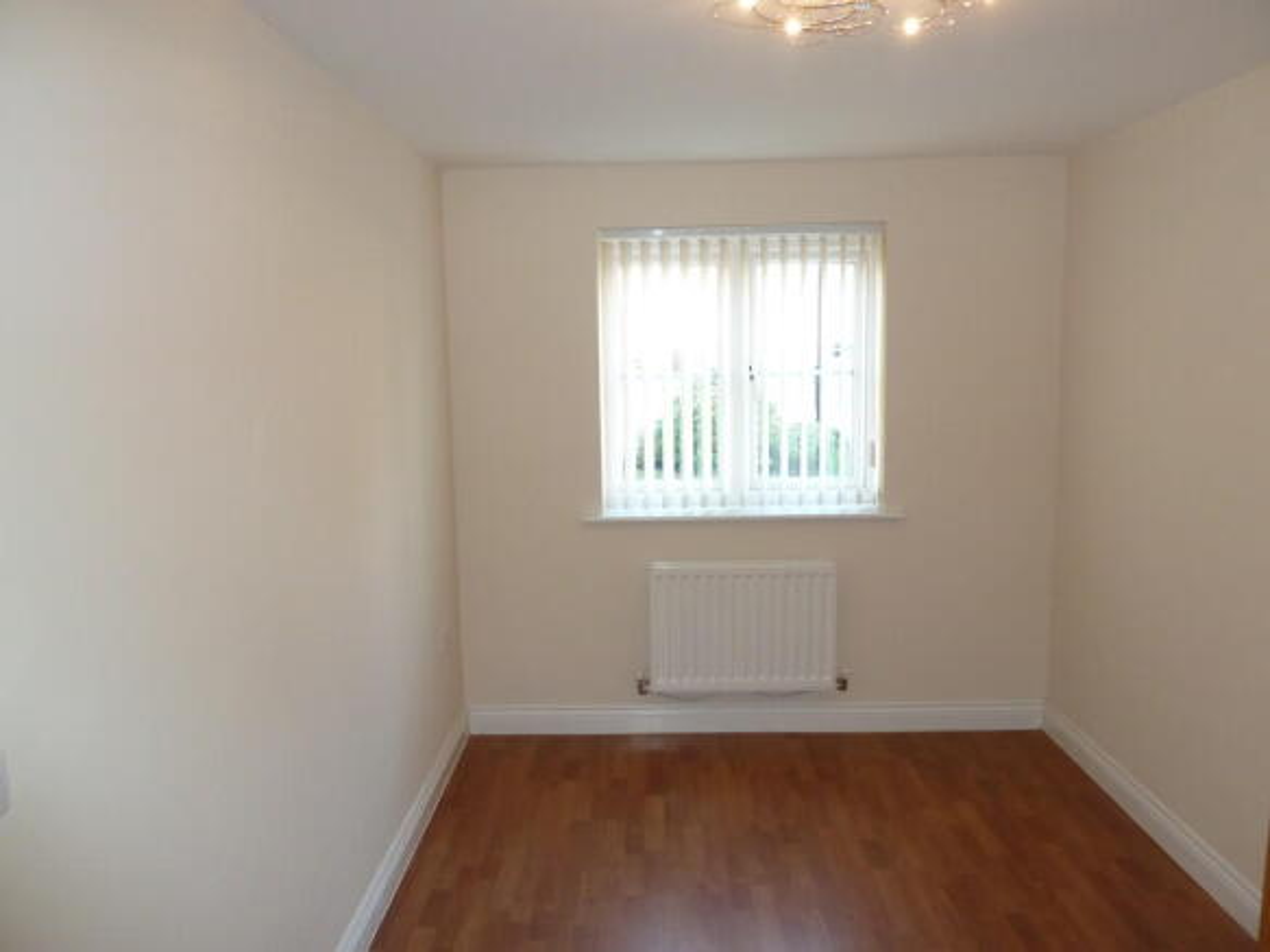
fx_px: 917
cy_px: 476
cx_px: 635
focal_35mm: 25
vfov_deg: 54.9
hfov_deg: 69.4
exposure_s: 1/30
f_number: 3.3
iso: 200
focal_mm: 4.1
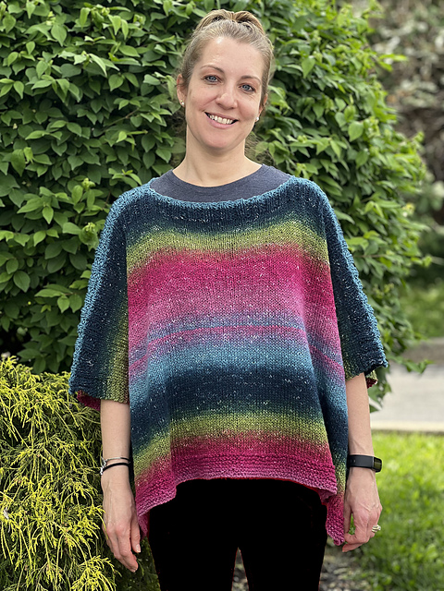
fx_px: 1317
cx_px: 222
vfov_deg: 25.3
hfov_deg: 19.1
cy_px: 296
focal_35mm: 77
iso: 20
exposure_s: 1/139
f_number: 2.8
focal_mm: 9
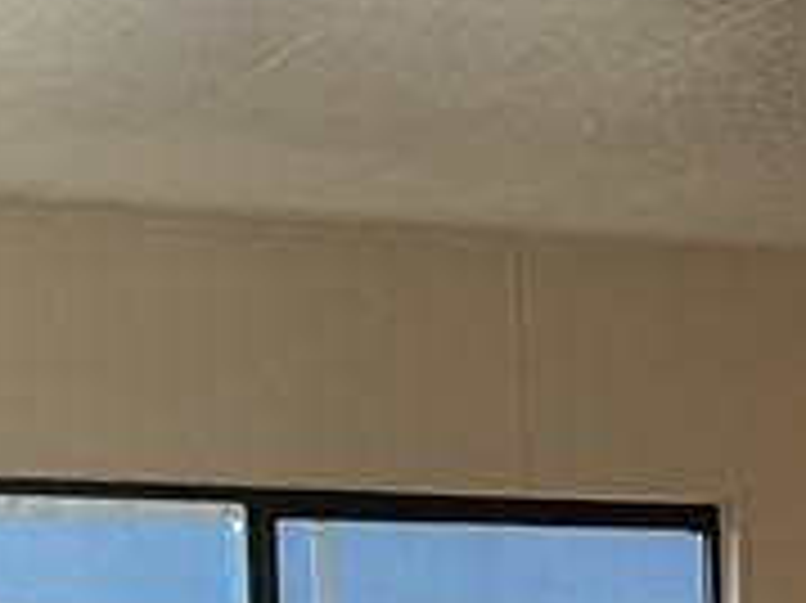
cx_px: 1189
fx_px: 3863
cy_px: 1152
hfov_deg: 11.4
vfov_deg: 8.5
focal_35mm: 166
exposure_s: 1/60
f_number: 1.8
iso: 50
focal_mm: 3
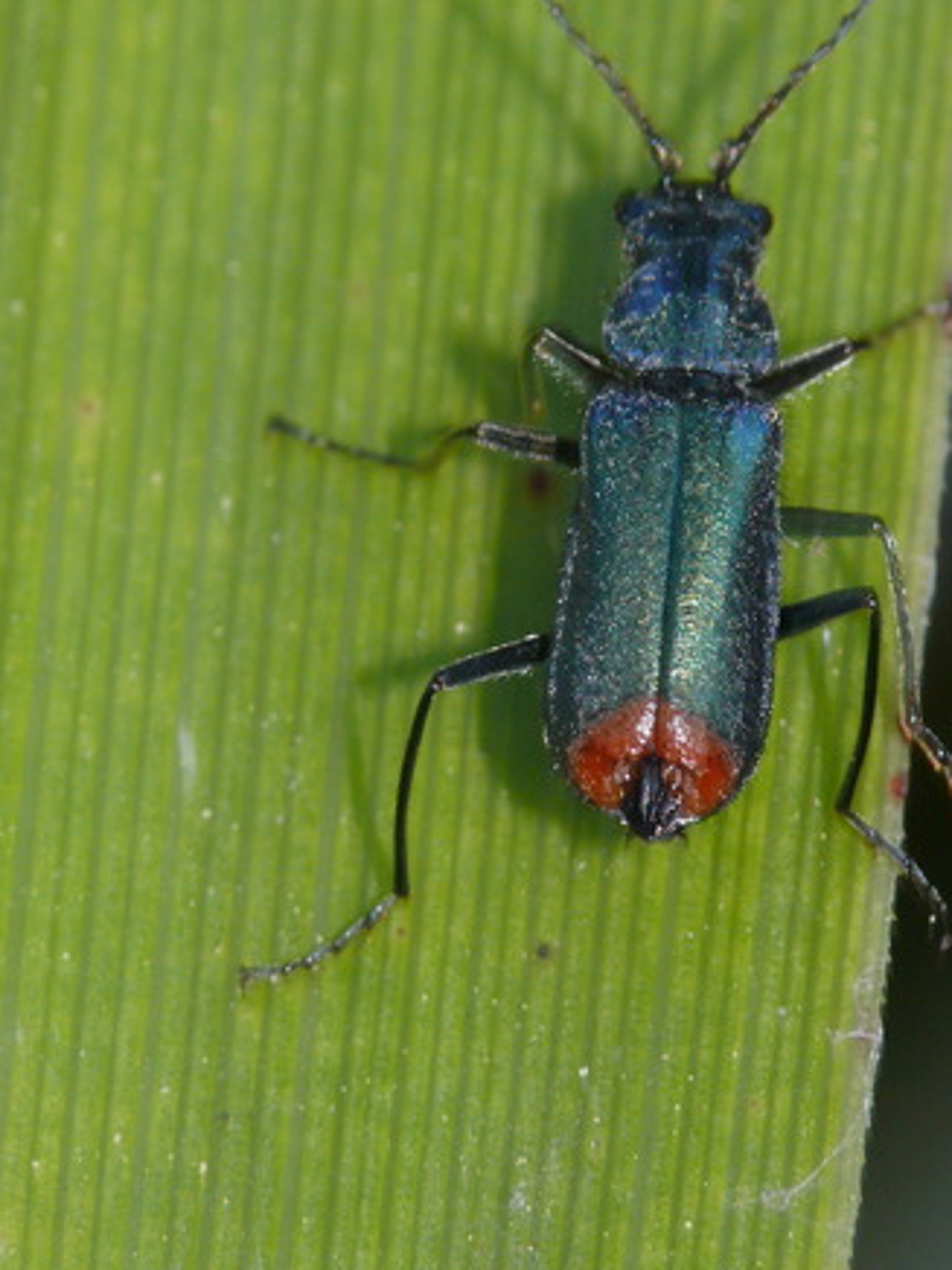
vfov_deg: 3.2
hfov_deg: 2.4
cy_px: 393
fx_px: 22588
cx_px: 556
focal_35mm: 616
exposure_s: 1/30
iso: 200
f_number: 11
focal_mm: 88.8
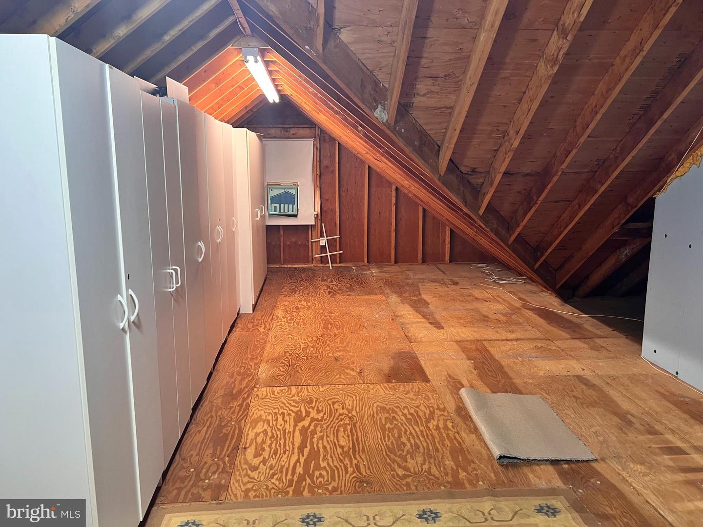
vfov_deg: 53.1
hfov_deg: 67.3
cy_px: 264
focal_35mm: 26
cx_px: 352
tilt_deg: -9.0
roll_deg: +0.3
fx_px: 528
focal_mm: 5.7
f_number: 1.5
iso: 125
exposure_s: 1/60
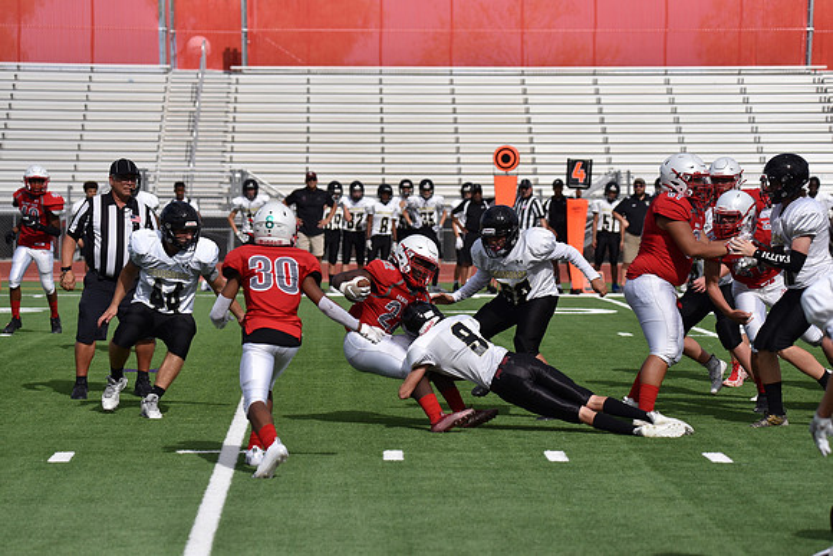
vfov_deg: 9.2
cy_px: 278
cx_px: 416
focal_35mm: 150
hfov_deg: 13.7
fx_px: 3471
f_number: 5.6
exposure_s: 1/4000
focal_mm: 150
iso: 360
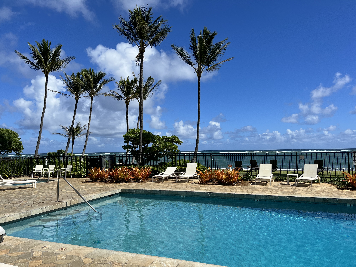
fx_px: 267
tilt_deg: +3.1
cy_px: 134
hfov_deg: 67.3
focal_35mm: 26
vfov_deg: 53.1
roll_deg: +1.4
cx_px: 178
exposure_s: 1/6579
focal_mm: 5.7
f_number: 1.5
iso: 50
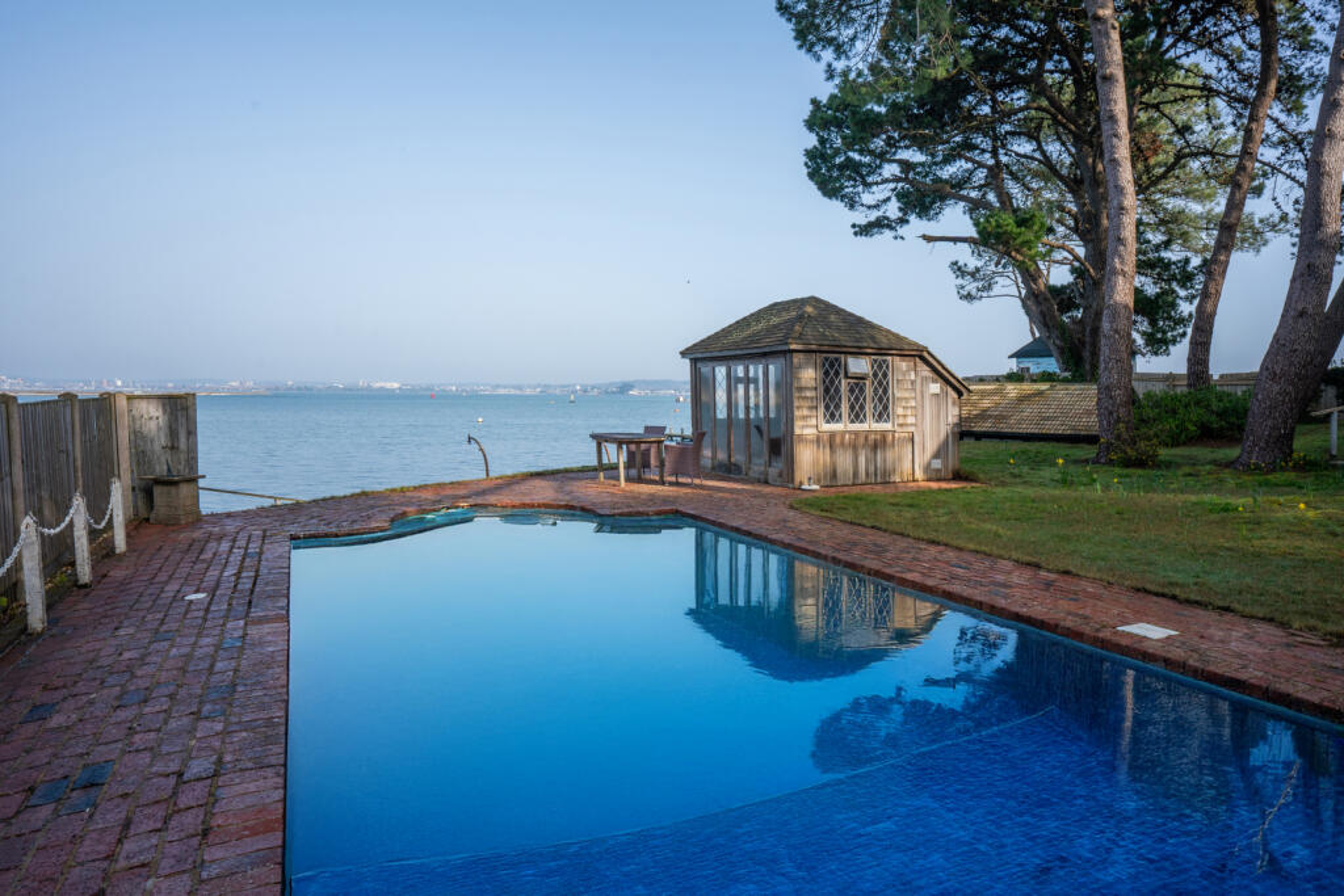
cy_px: 448
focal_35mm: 22
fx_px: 821
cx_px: 672
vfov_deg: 57.2
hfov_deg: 78.6
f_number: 11
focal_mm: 22
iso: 200
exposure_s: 1/200
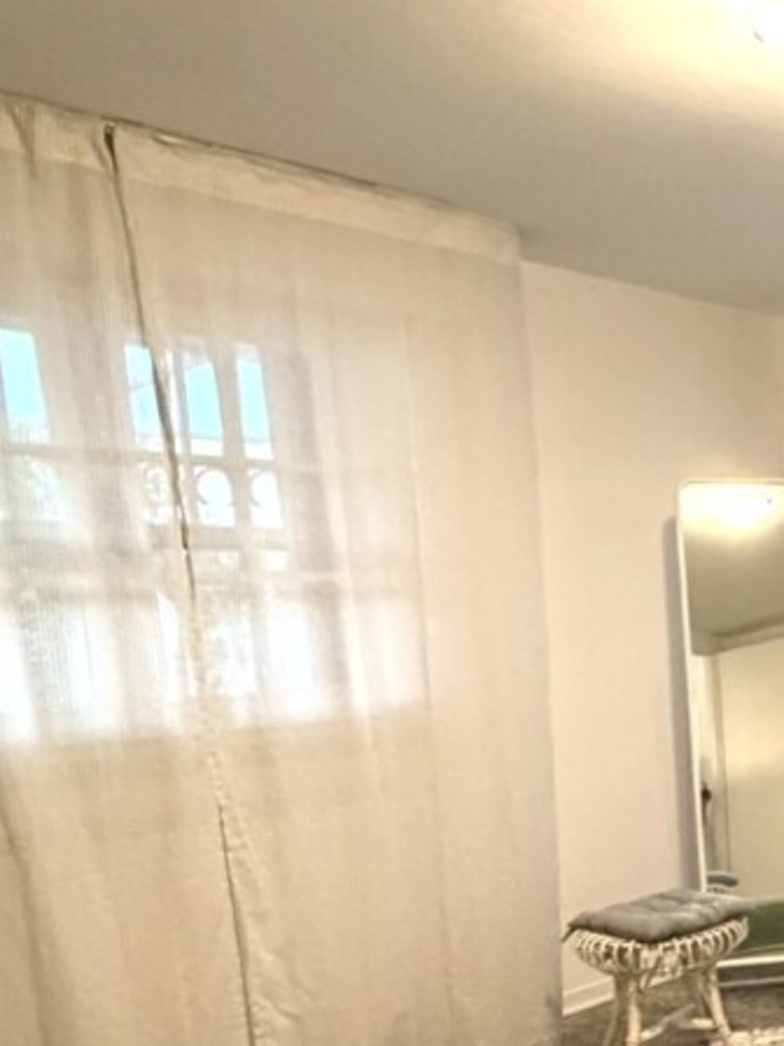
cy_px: 845
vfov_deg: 40.3
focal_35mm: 45
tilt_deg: -10.1
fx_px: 1359
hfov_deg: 25.8
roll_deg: +0.8
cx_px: 1108
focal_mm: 2.22
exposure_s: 1/50
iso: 400
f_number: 2.2
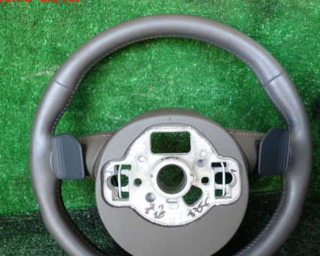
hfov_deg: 54.2
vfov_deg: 44.3
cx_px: 164
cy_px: 151
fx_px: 312
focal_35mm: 33
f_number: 2
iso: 200
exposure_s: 1/50
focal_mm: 4.5
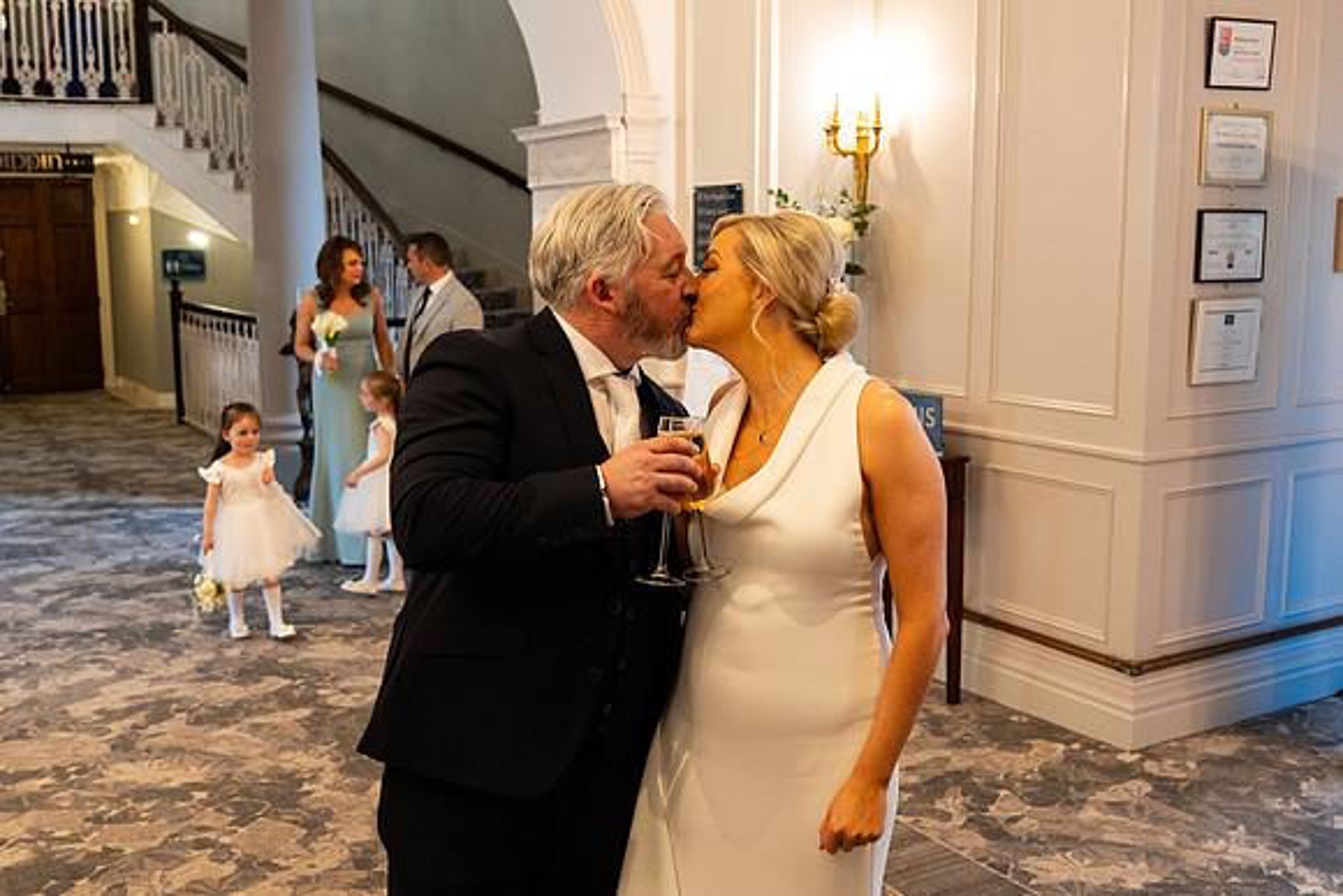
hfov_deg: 53.1
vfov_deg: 36.9
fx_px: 1343
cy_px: 448
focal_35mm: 36
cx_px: 672
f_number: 2.8
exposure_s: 1/160
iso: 2500
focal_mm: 24
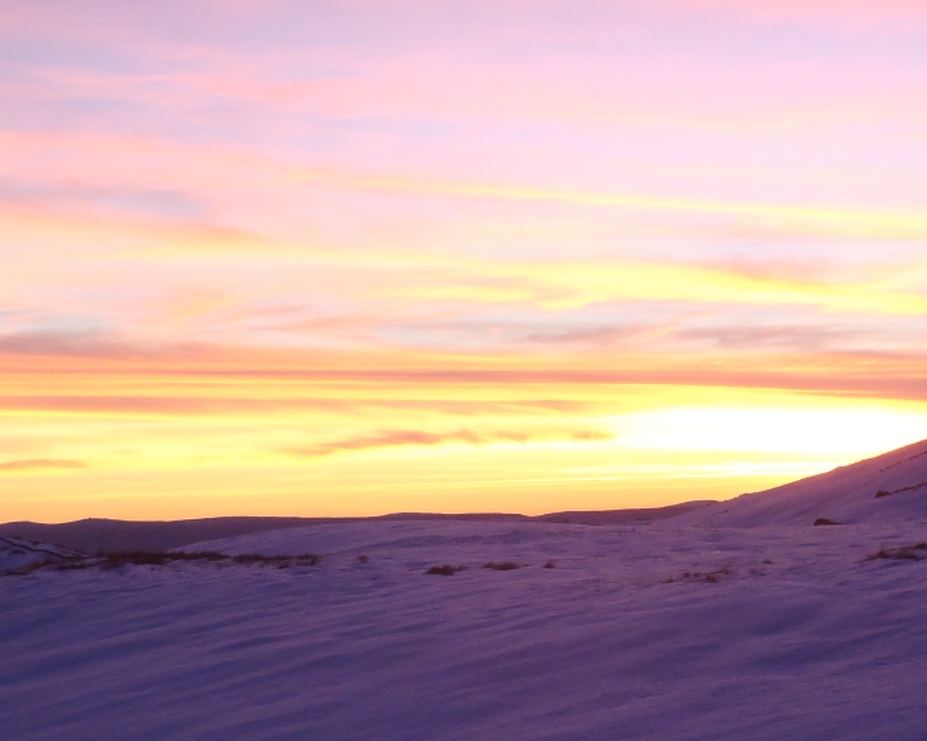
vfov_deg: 17.6
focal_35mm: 87
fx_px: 2386
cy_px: 515
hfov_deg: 21.9
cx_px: 612
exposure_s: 1/30
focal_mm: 10.34
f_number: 4.5
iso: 200
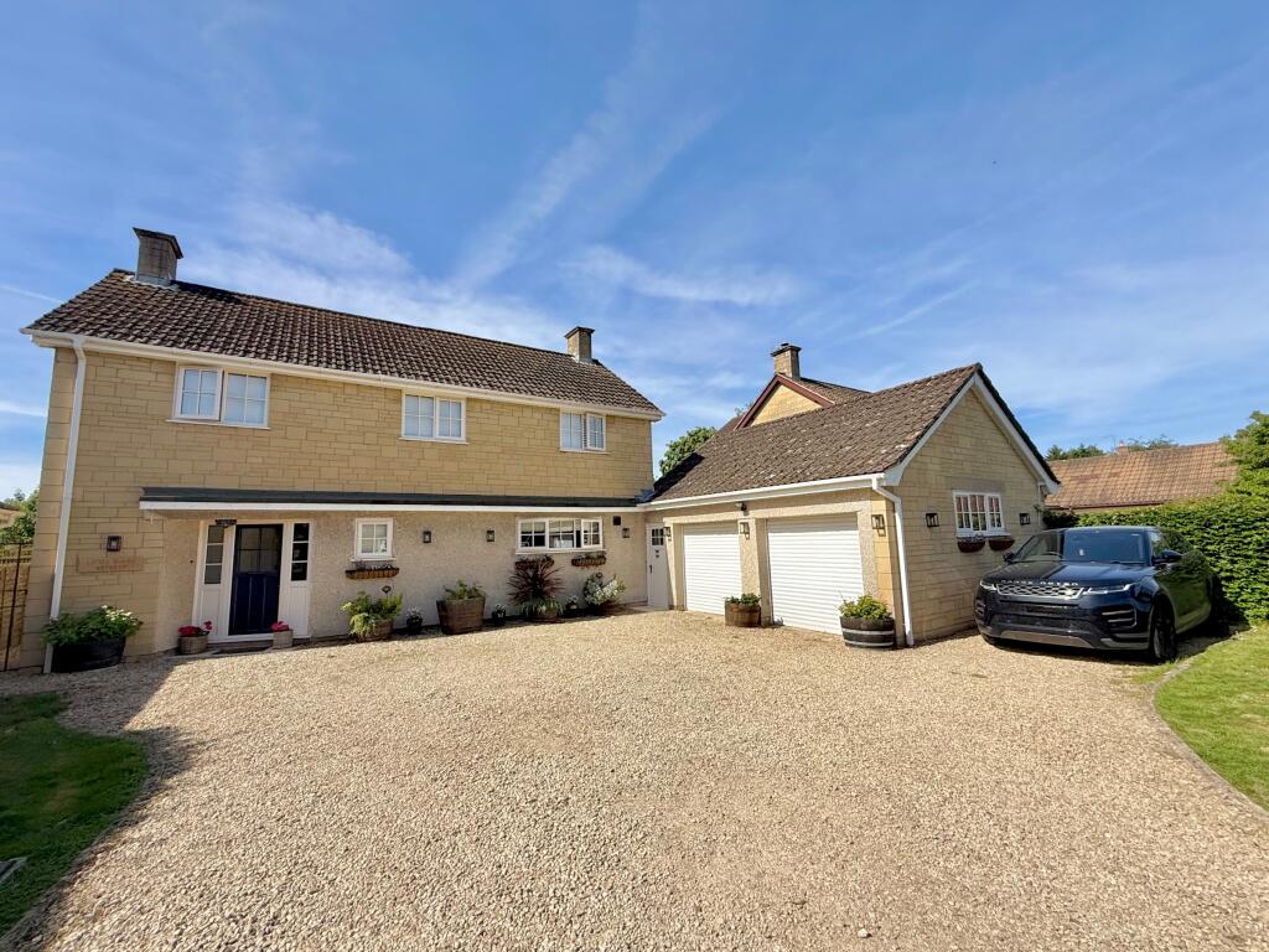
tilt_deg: +7.8
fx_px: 513
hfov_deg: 102.1
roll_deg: +1.6
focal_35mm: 14
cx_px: 634
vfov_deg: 85.7
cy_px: 476
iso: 50
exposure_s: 1/2410
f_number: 2.2
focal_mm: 2.22
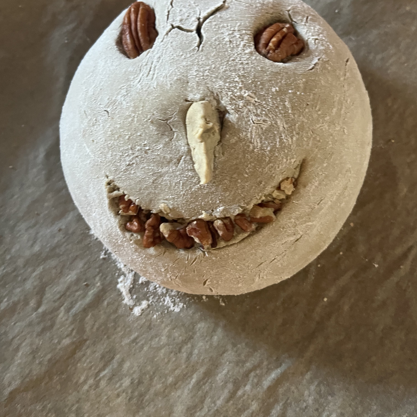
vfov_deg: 51.8
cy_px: 149
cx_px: 208
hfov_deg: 52.5
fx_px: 422
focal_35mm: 31
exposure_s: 1/40
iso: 500
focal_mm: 5.1
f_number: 1.6
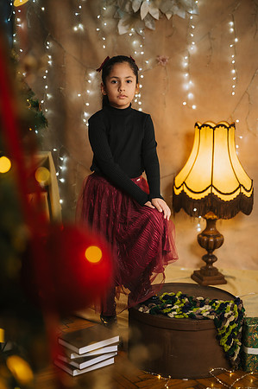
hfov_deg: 22.2
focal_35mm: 61
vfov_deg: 32.9
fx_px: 657
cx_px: 129
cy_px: 194
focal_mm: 61
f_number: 2.8
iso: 400
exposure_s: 1/200
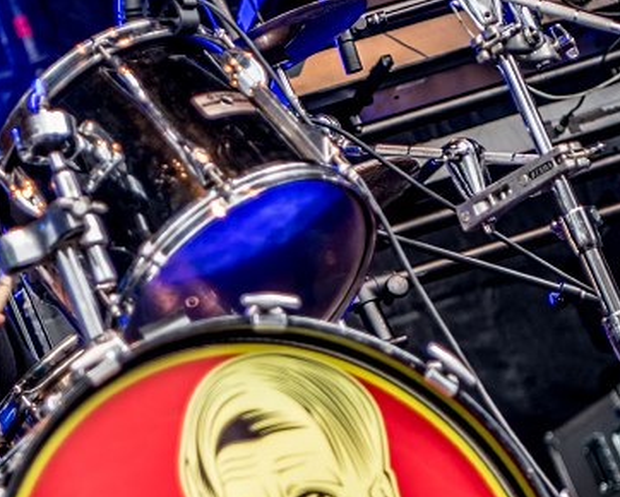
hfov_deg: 11.4
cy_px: 394
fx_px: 3084
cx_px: 127
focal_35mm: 168
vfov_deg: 9.2
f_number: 2.8
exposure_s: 1/100
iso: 250
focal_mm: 60
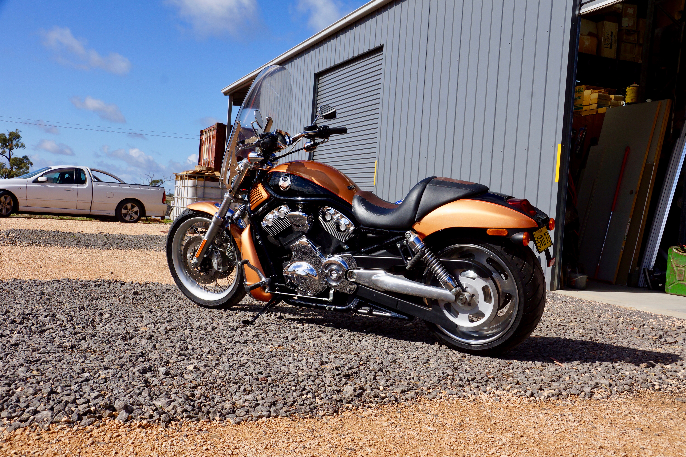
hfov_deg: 49.6
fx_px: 743
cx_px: 343
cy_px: 228
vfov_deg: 34.2
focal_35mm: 39
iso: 100
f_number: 13
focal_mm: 26
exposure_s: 1/250
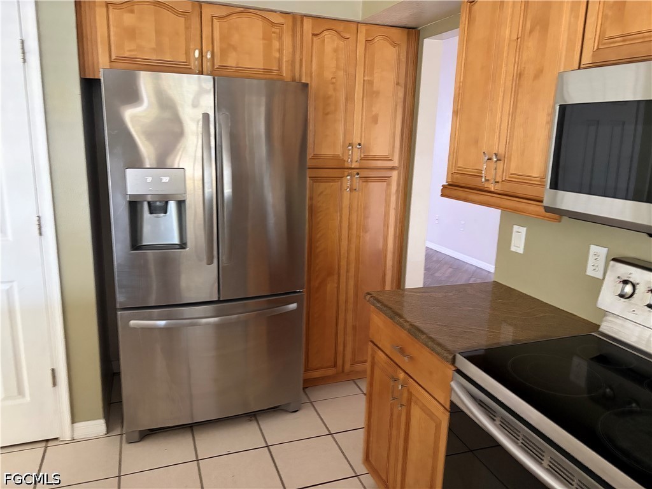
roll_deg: -2.5
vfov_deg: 53.1
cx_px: 326
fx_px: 490
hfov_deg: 67.3
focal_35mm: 26
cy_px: 244
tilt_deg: -11.4
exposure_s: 1/40
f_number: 1.6
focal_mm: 5.96
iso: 500
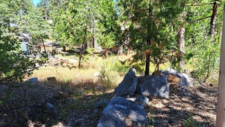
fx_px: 161
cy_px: 76
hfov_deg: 69.8
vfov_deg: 42.7
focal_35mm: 27
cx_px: 114
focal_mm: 5.23
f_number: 1.8
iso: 50
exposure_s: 1/261
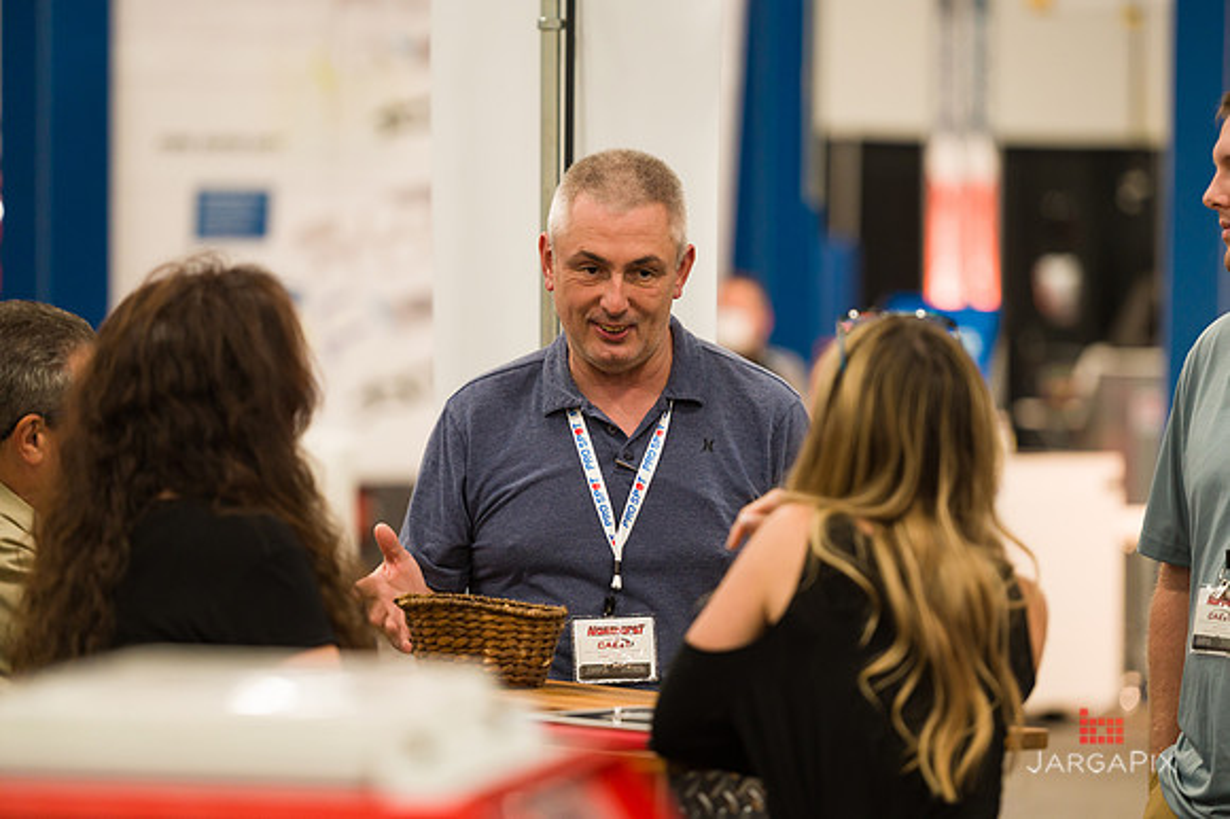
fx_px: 5976
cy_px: 410
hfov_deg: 11.8
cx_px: 615
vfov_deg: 7.8
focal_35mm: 175
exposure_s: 1/200
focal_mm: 175
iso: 1600
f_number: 3.2
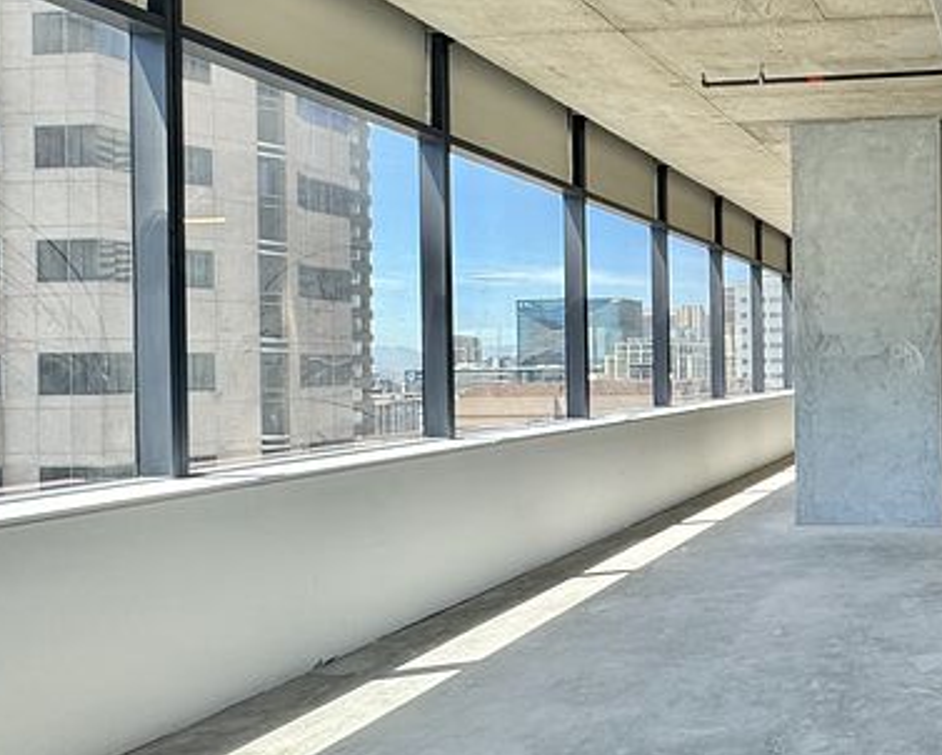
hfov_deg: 48.4
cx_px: 964
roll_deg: +0.7
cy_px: 365
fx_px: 809
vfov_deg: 50.0
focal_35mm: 29
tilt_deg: -0.5
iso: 40
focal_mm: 2.22
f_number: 2.2
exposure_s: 1/102
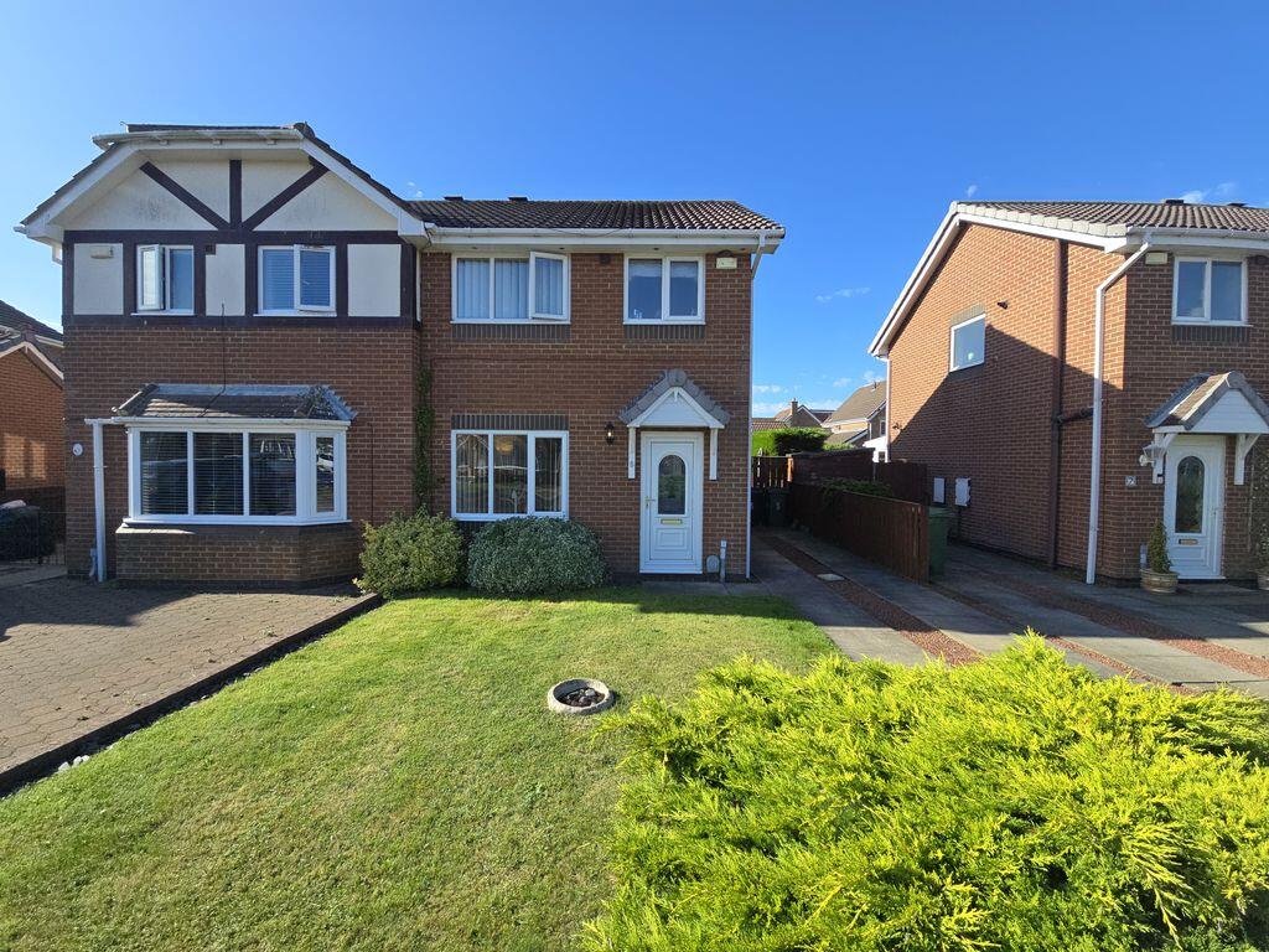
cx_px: 634
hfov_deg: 106.2
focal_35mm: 13
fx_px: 477
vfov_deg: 89.9
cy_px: 476
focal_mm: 2.2
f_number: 2.2
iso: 50
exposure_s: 1/1332
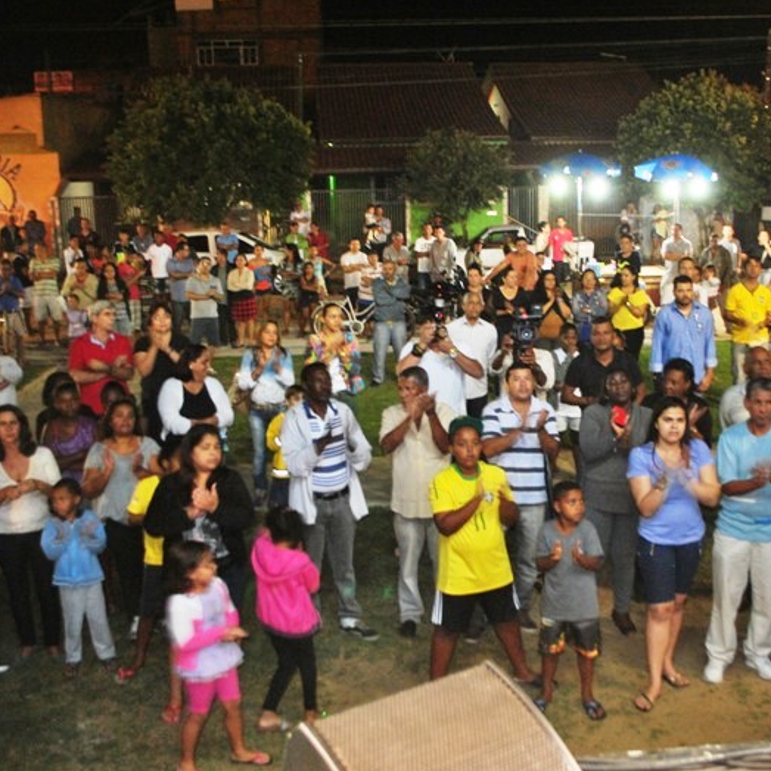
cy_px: 391
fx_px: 1084
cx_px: 463
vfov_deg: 39.2
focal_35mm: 43
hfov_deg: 39.0
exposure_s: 1/13
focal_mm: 22
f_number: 4
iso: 560
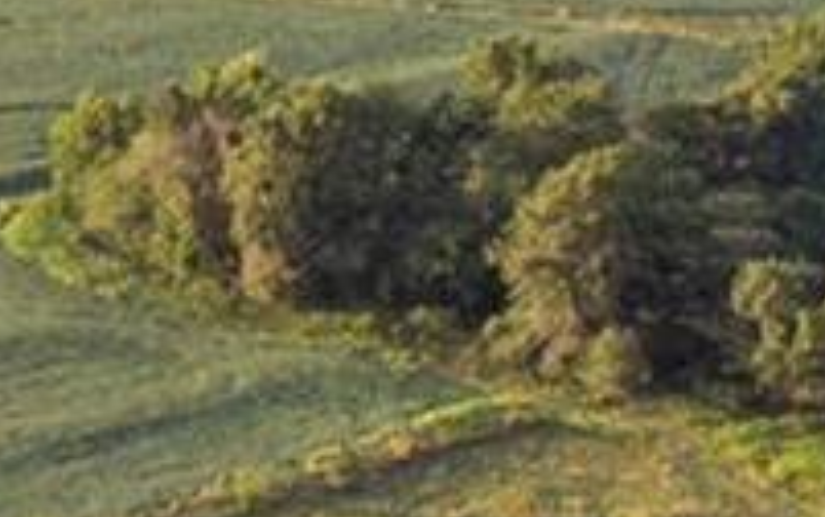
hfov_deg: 9.5
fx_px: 4546
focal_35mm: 202
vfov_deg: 6.5
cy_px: 324
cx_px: -989
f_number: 2.8
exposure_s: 1/500
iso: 100
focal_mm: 4.5
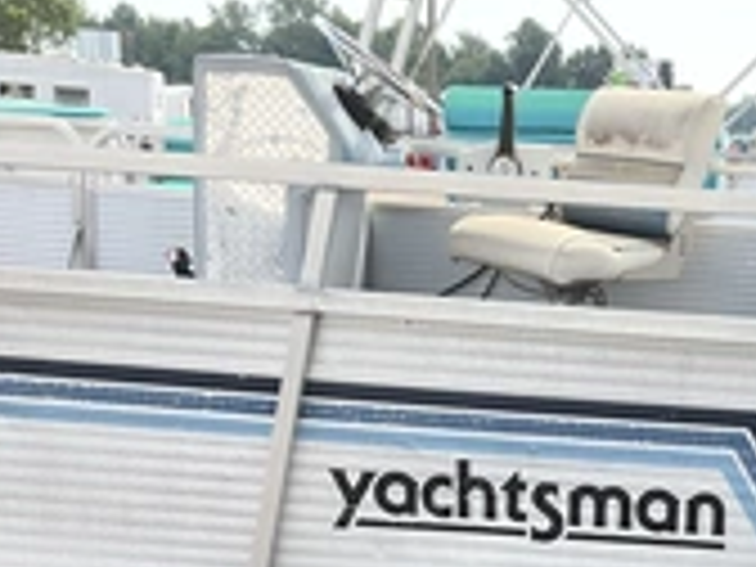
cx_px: 720
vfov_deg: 21.0
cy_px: 477
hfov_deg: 26.9
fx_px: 1507
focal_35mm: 69
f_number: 1.8
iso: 25
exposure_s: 1/883
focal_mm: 3
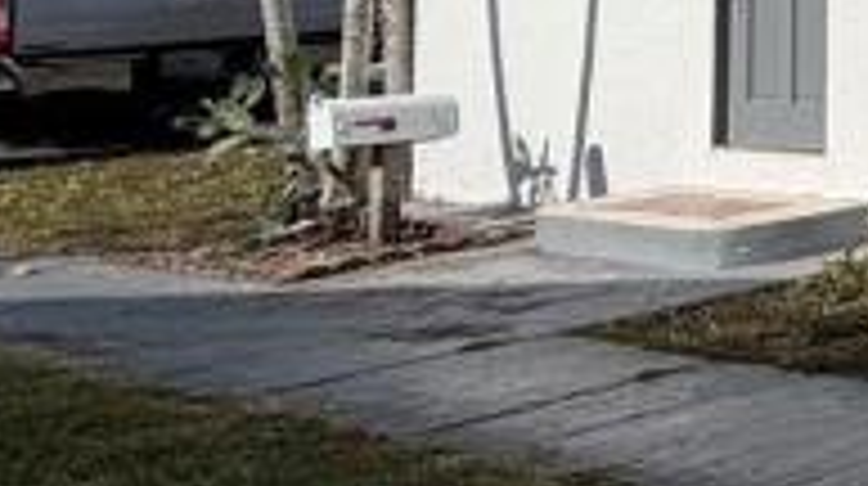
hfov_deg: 15.5
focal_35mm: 76
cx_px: 2046
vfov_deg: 14.9
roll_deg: +1.9
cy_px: -194
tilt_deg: +3.5
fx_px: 1747
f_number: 2.2
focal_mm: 2.22
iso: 20
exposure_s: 1/1572
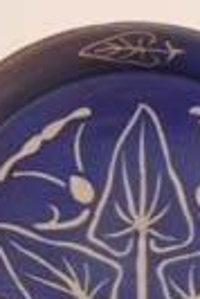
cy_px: 280
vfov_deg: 8.2
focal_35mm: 249
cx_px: 145
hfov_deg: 5.5
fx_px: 2069
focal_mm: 52
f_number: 5.6
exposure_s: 1/6
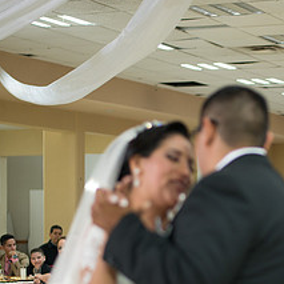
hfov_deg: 14.8
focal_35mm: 116
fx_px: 1077
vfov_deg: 14.9
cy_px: 254
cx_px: 288
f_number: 1.8
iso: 800
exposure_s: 1/125
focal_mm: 50
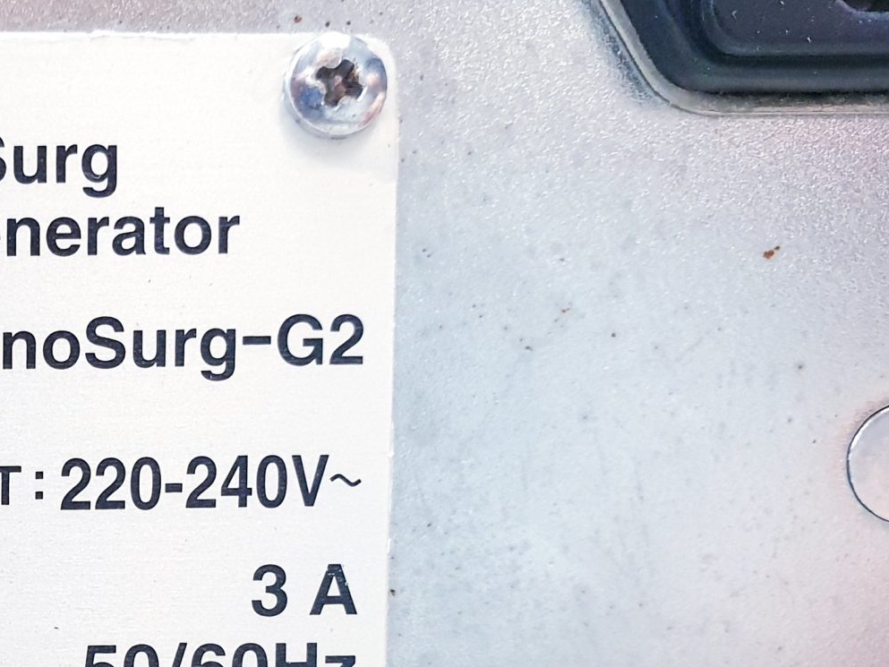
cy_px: 695
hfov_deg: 26.3
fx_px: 1721
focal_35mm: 67
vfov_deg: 21.1
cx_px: -131
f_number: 2.4
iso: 250
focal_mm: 4.3
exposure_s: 1/33
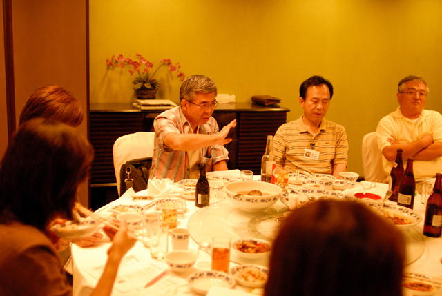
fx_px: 516
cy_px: 148
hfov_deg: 46.3
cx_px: 221
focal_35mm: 42
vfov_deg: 32.0
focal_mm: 28
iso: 800
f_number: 2
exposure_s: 1/80
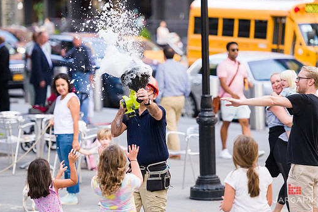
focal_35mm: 181
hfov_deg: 11.4
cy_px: 96
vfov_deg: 7.6
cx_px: 152
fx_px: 1599
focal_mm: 160
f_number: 3.2
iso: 800
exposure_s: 1/800
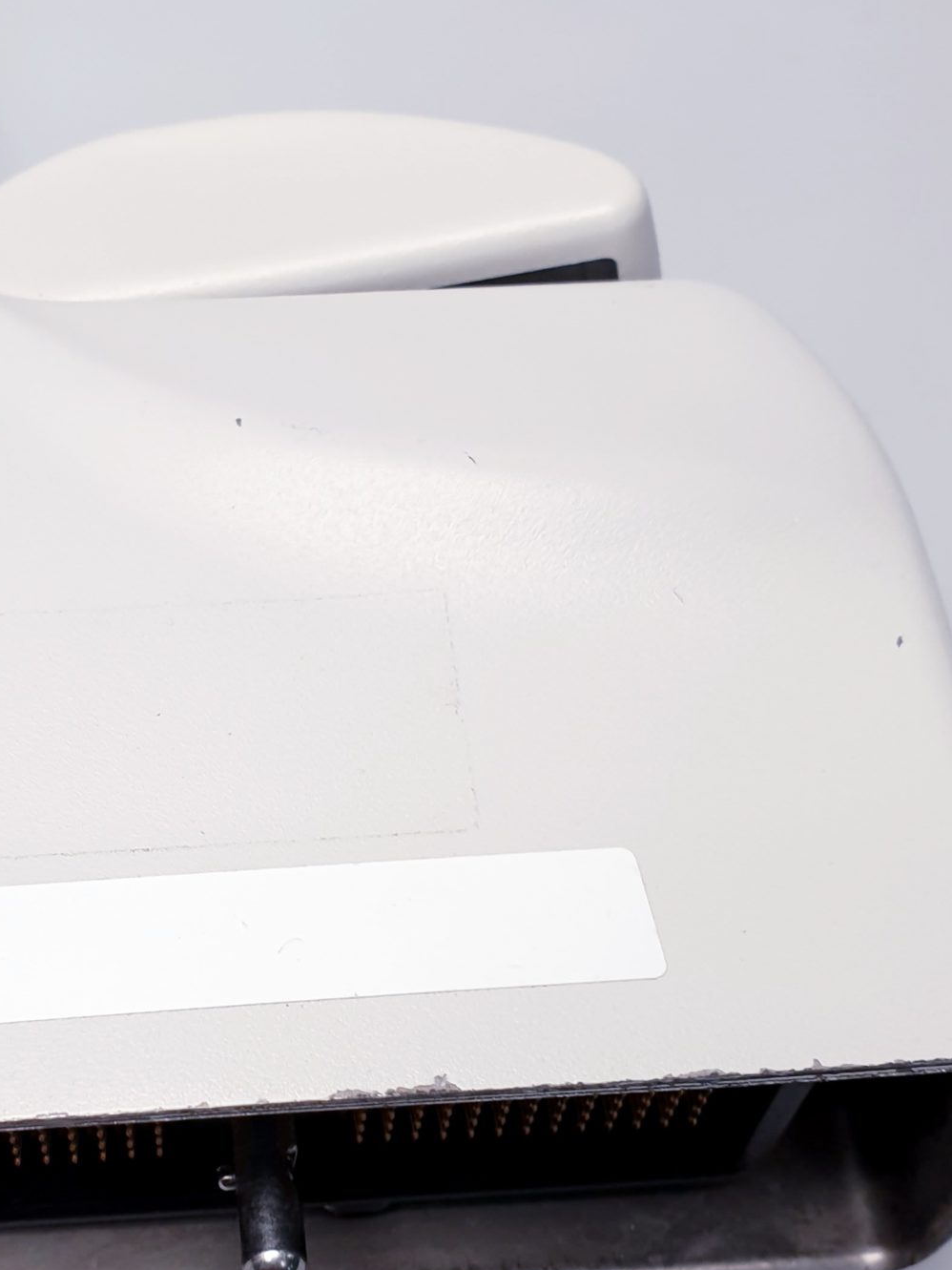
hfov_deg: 28.8
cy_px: 761
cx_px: 266
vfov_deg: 38.0
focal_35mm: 50
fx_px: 1834
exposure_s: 1/50
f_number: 2.4
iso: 50
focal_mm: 4.3
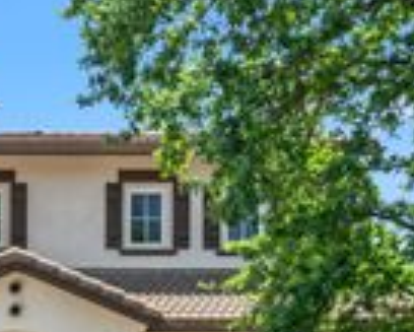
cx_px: -161
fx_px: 1039
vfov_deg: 17.6
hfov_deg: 20.1
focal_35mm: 85
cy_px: 352
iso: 200
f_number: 8
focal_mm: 24.5
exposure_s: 1/250
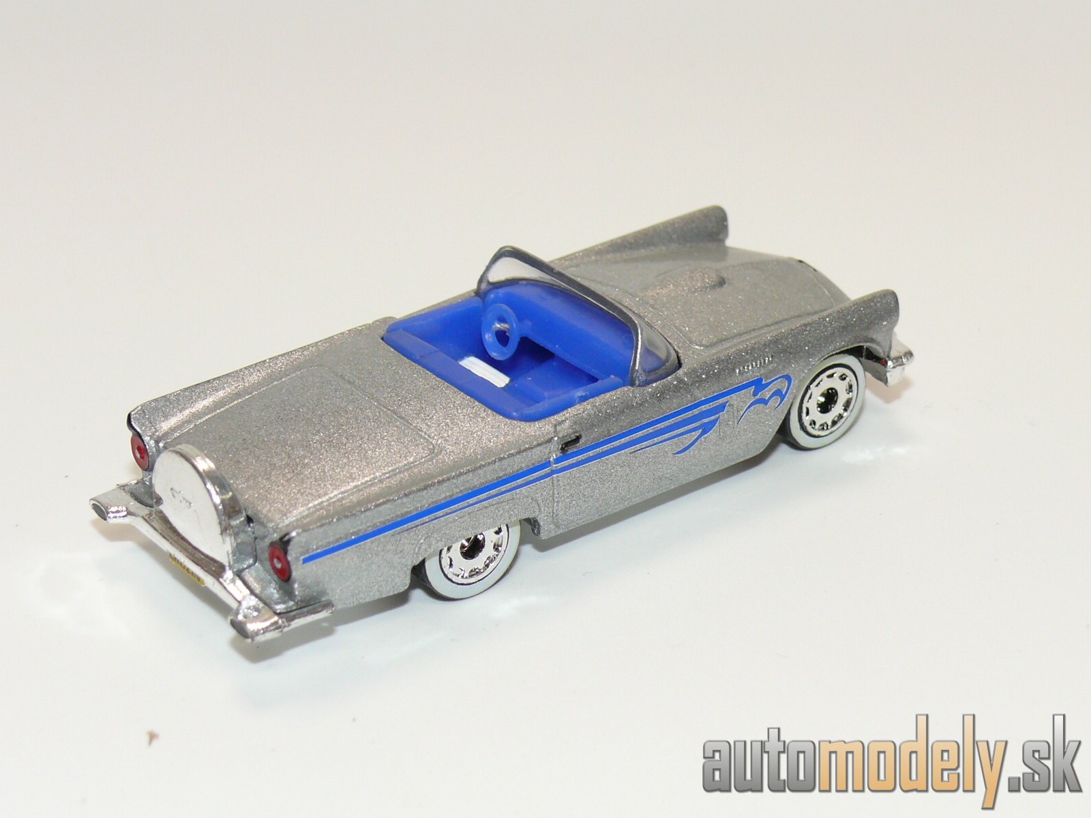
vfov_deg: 18.2
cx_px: 546
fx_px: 2553
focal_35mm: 81
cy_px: 409
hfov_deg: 24.1
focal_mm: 11.9
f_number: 4
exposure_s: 1/30
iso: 100
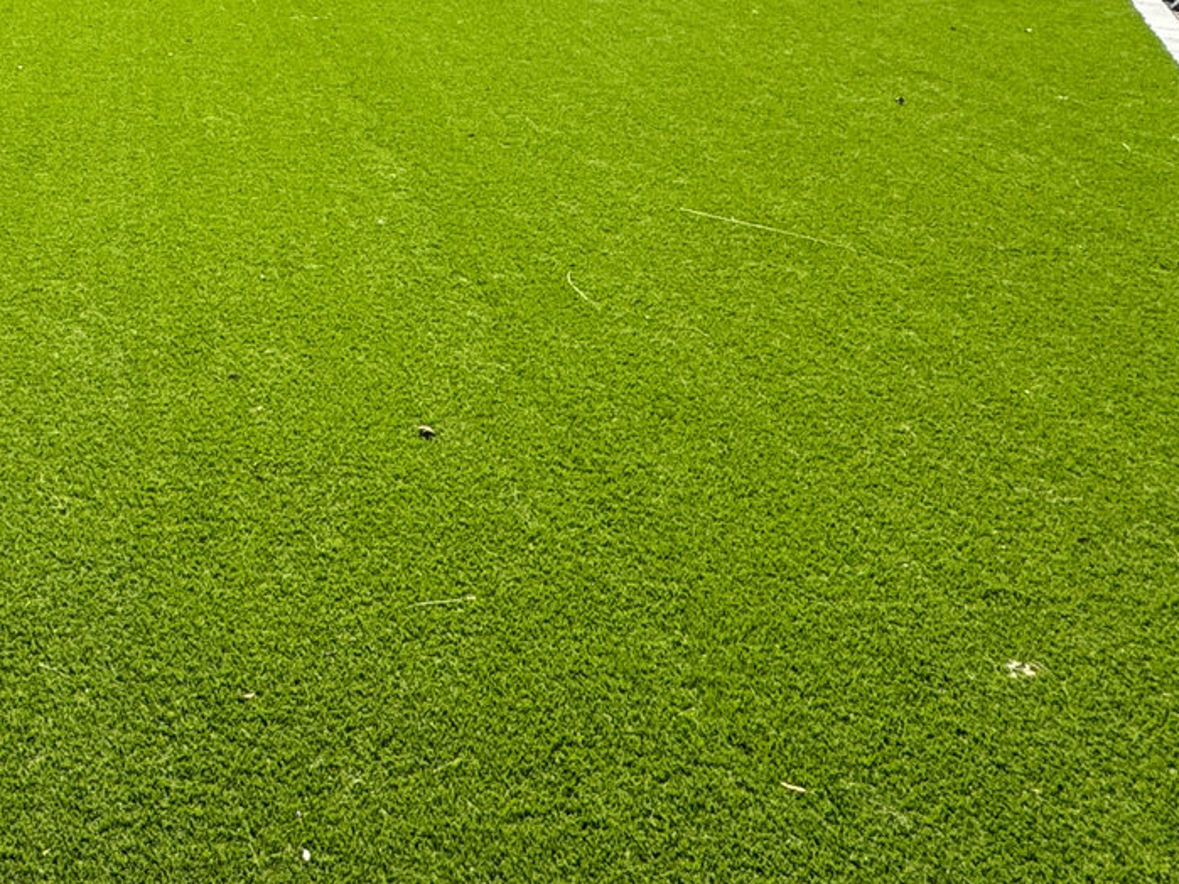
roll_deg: +1.4
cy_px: -150
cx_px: -191
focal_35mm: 41
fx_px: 1396
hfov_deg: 36.7
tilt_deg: -4.1
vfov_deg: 30.4
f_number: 2.2
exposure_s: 1/1449
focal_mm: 2.22
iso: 50
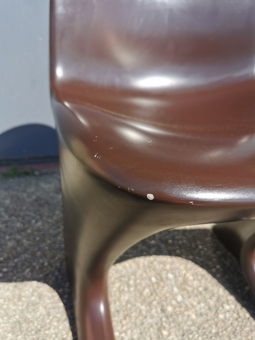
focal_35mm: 27
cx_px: 128
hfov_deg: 51.4
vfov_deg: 65.3
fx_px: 265
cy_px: 170
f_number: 1.8
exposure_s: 1/1070
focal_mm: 5.58
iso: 50
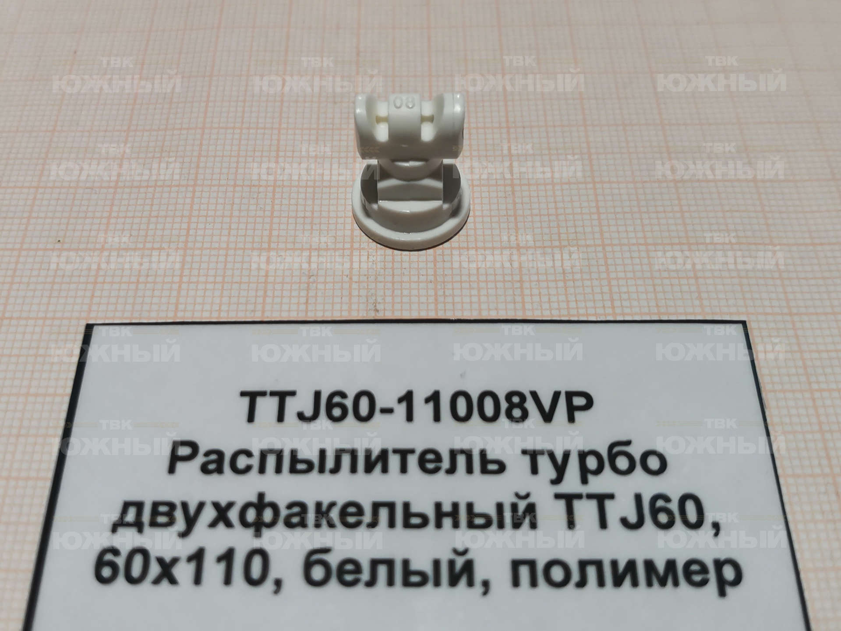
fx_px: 632
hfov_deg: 67.3
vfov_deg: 53.1
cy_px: 316
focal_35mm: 26
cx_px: 420
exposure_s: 1/100
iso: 100
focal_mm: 4.66
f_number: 1.4
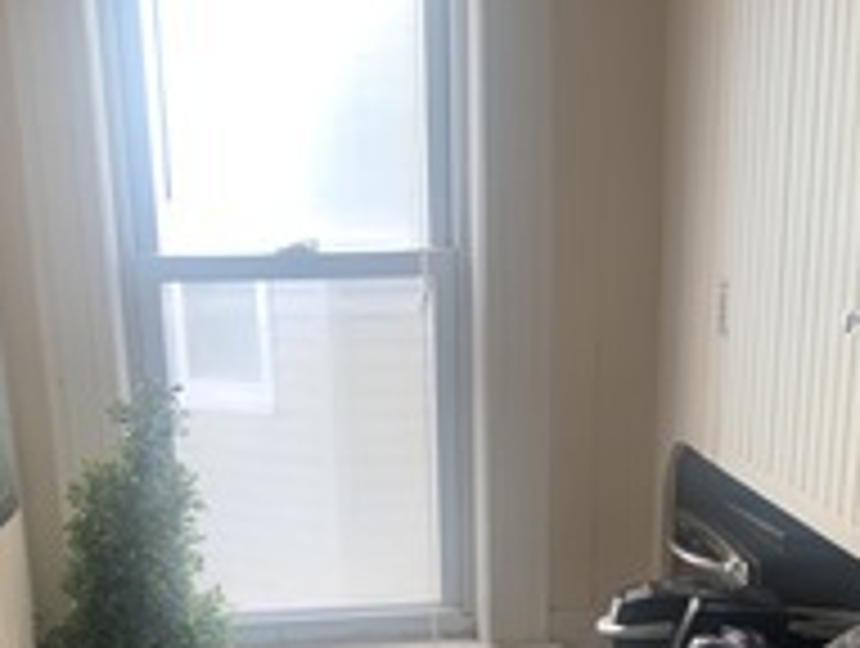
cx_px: 444
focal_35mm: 61
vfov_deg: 22.5
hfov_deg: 31.6
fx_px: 1518
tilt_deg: -19.1
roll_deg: +1.4
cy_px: 740
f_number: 1.8
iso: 100
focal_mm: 4.25
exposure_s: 1/60
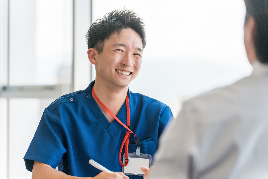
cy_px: 90
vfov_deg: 14.2
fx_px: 715
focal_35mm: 96
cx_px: 134
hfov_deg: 21.2
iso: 250
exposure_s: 1/2500
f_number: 2.8
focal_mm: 96
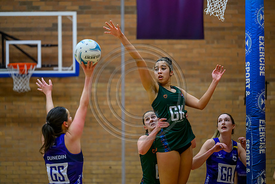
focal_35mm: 160
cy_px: 92
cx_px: 138
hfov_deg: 12.8
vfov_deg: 8.6
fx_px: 1222
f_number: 2.8
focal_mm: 160
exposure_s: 1/1000
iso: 4000
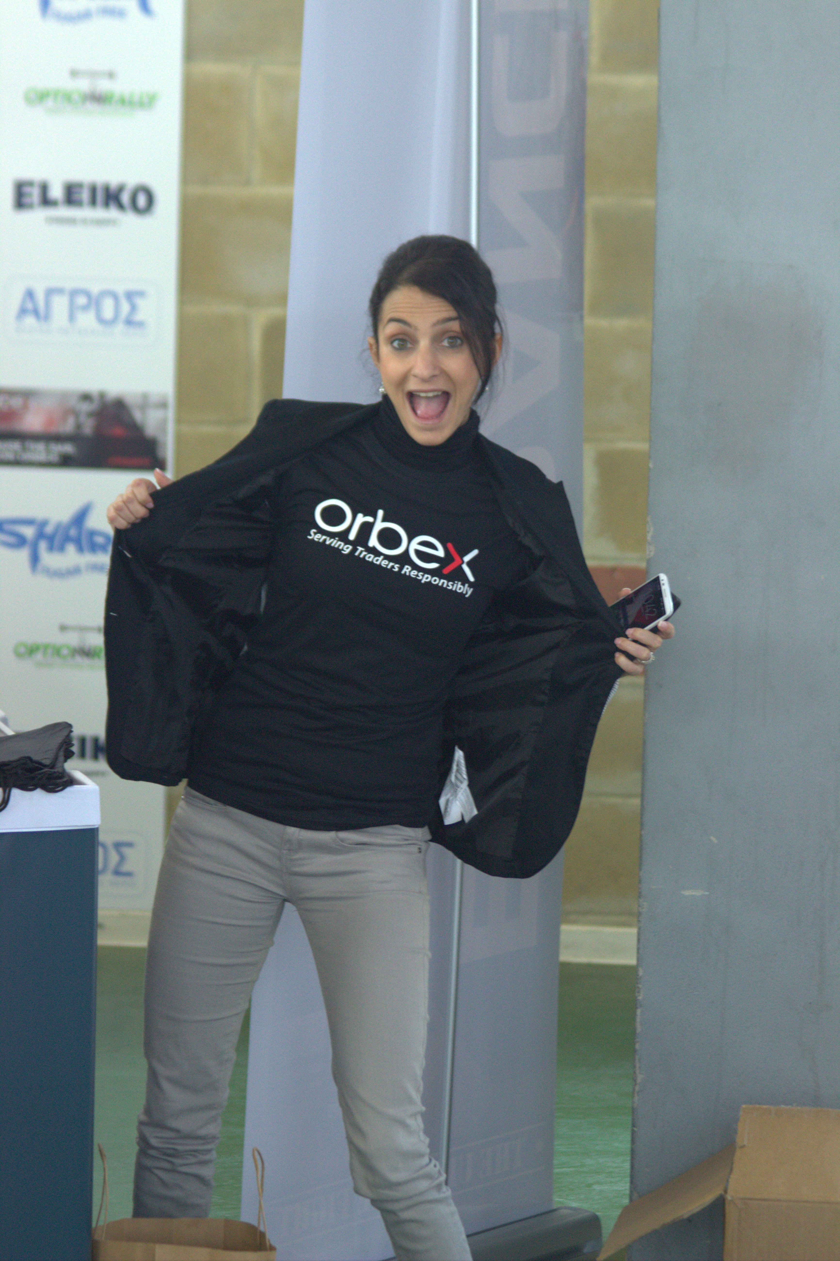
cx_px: 420
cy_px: 630
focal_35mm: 188
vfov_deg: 10.9
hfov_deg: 7.3
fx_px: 6583
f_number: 4.5
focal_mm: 120
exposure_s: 1/100
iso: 800
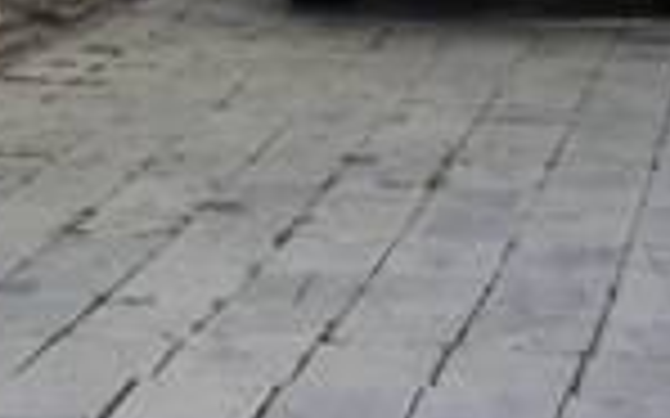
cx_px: 364
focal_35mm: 141
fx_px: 2574
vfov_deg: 8.9
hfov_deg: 14.8
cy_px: -333
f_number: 2.4
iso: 25
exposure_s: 1/394
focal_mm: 3.3
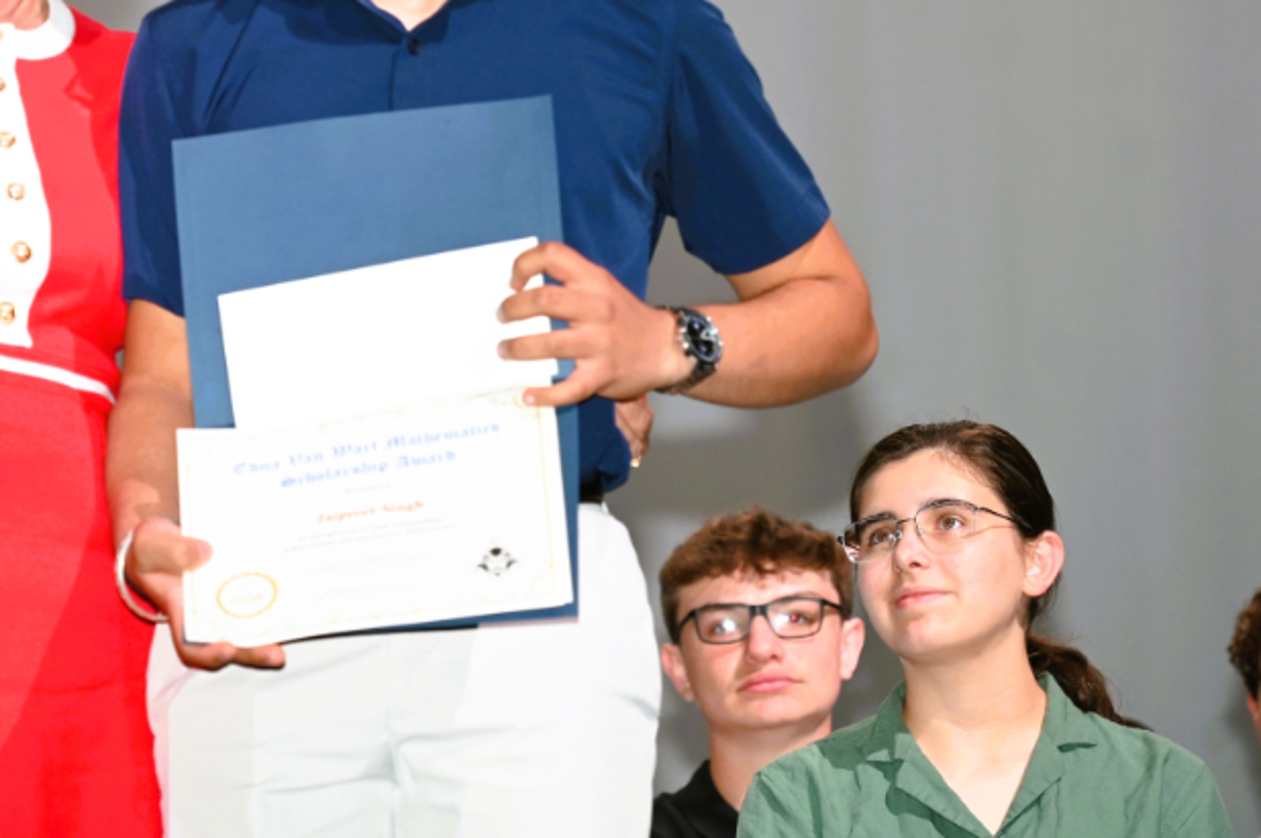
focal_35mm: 233
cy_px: 82
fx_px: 8155
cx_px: 249
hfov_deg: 8.8
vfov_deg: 5.9
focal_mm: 120
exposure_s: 1/60
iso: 640
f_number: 4
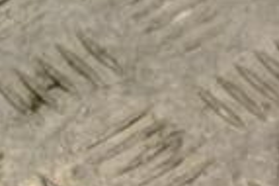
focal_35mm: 239
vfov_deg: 5.6
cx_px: 521
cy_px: 382
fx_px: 1850
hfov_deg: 8.3
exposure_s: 1/400
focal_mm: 38
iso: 3200
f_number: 10
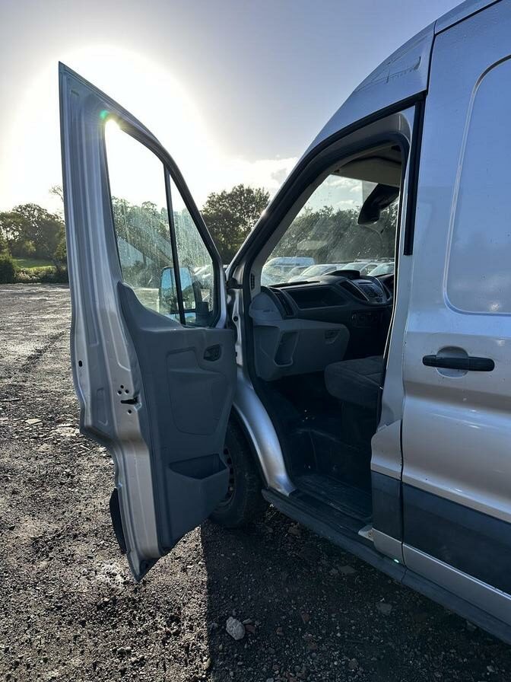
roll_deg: -0.8
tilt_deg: -8.2
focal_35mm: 24
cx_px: 256
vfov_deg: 71.6
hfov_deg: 56.8
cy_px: 341
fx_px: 472
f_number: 1.78
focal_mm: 6.86
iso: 80
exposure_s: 1/1949
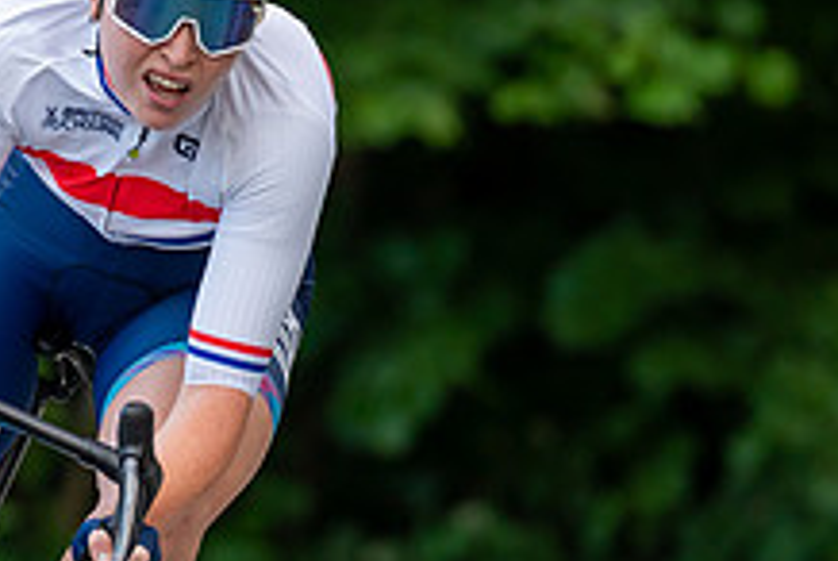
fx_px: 16503
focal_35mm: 708
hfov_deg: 2.9
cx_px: 51
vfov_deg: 1.9
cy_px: 381
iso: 1000
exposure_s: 1/800
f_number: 3.2
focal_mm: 200
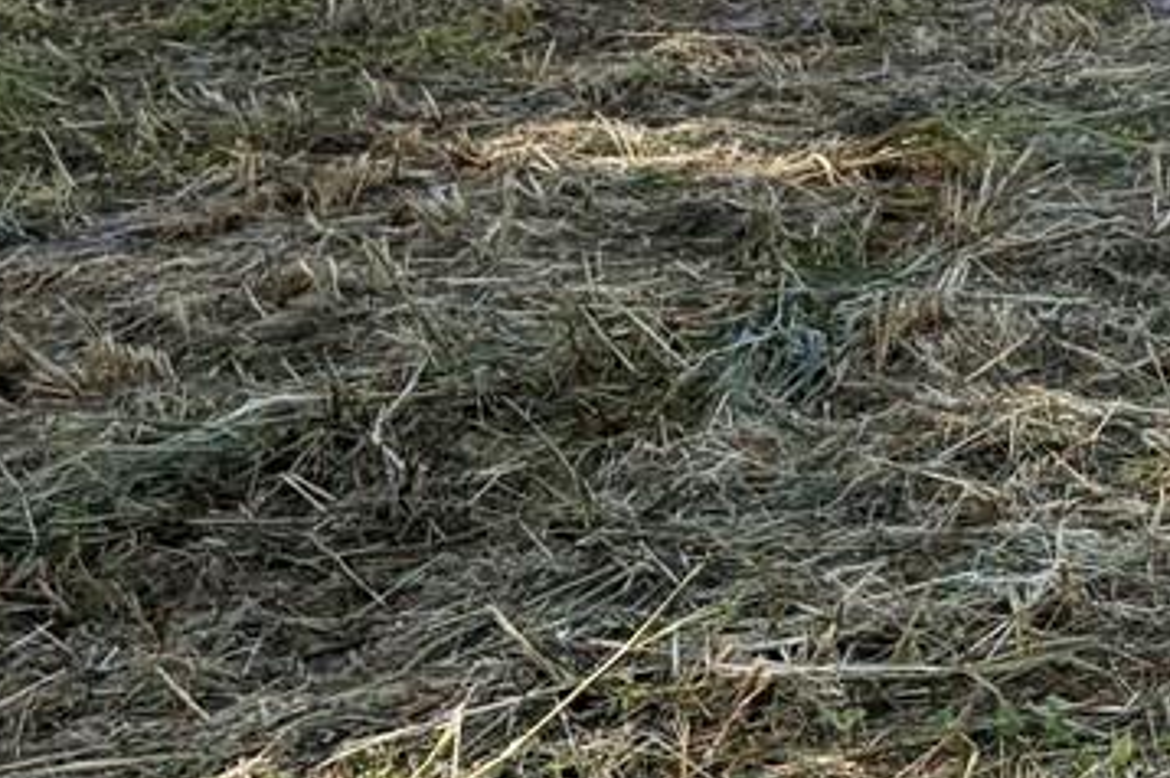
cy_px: -206
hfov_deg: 15.0
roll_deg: -1.2
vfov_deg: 11.1
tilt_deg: -5.3
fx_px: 3929
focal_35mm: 121
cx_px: 2039
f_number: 1.6
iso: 64
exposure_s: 1/959
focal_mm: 5.96
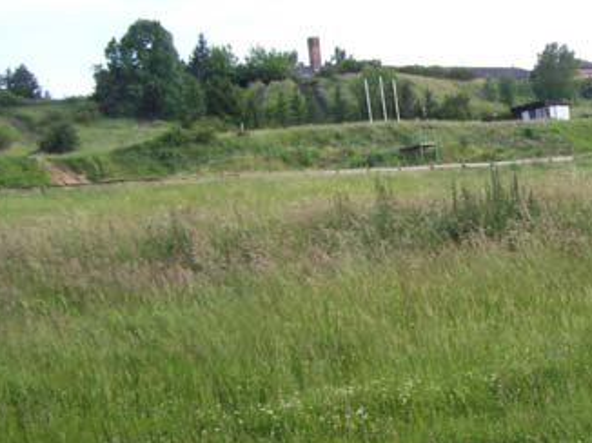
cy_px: 202
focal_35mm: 70
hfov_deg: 27.2
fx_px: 1196
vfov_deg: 21.0
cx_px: 479
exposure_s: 1/640
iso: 160
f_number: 2.8
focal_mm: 6.3
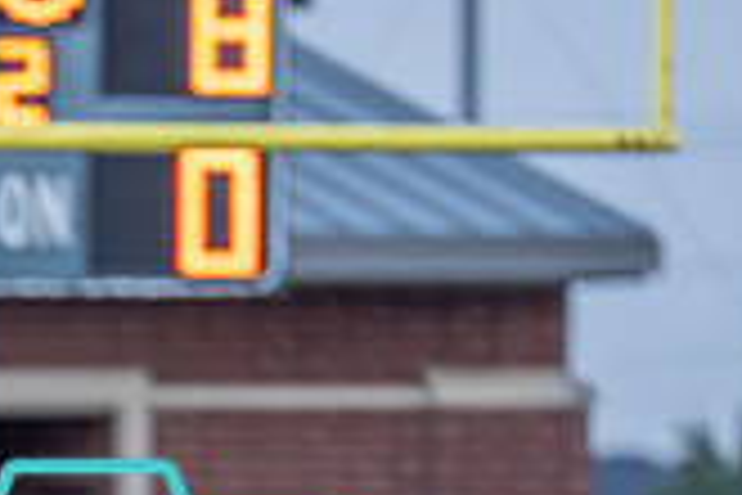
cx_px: -632
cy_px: 945
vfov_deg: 1.3
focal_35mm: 1048
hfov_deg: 2.0
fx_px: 21599
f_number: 2.8
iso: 1250
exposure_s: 1/1000
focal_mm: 200
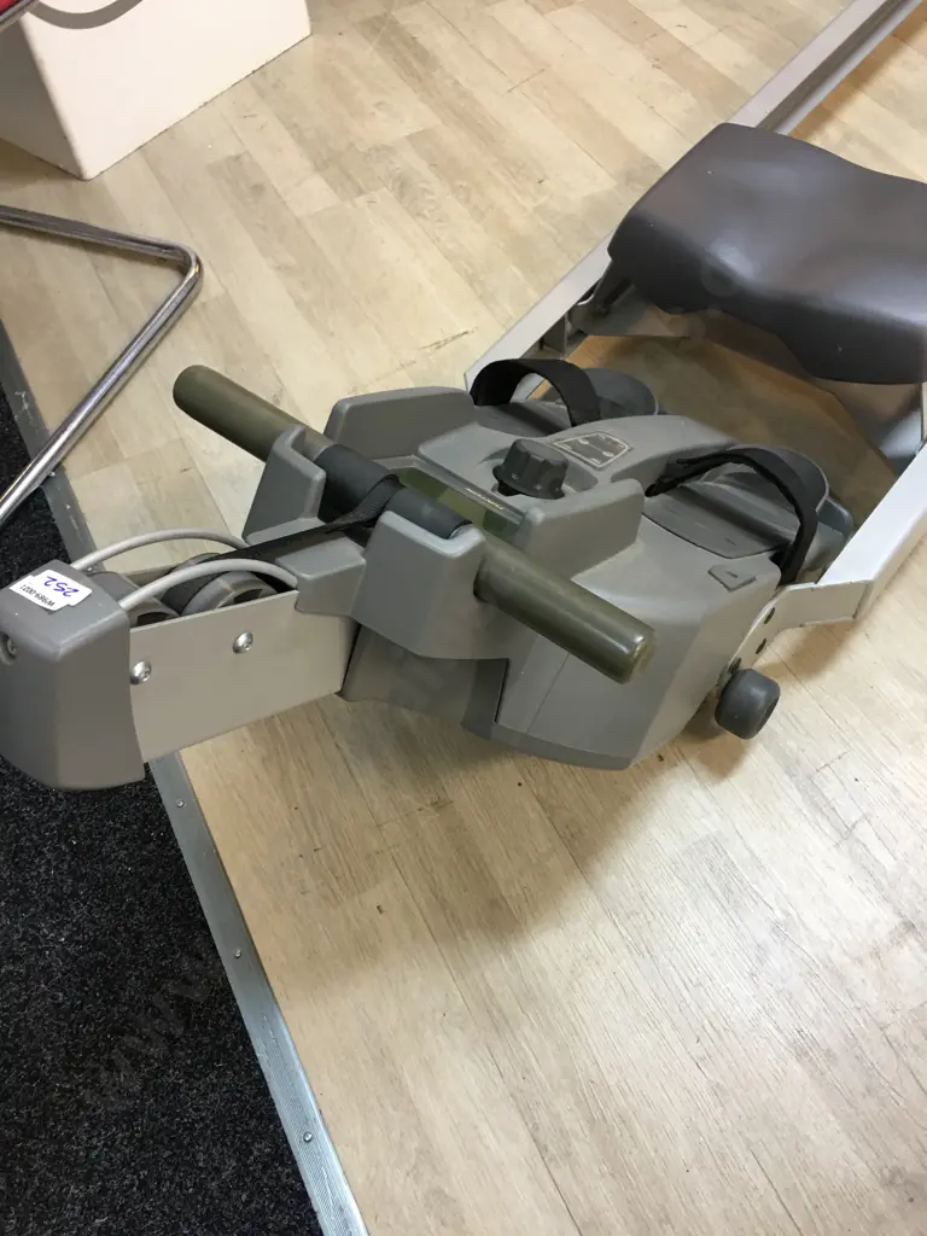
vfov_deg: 61.7
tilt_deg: -55.1
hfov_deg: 48.2
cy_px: 618
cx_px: 464
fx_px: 1035
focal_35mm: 29
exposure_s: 1/17
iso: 50
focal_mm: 4.15
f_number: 2.2
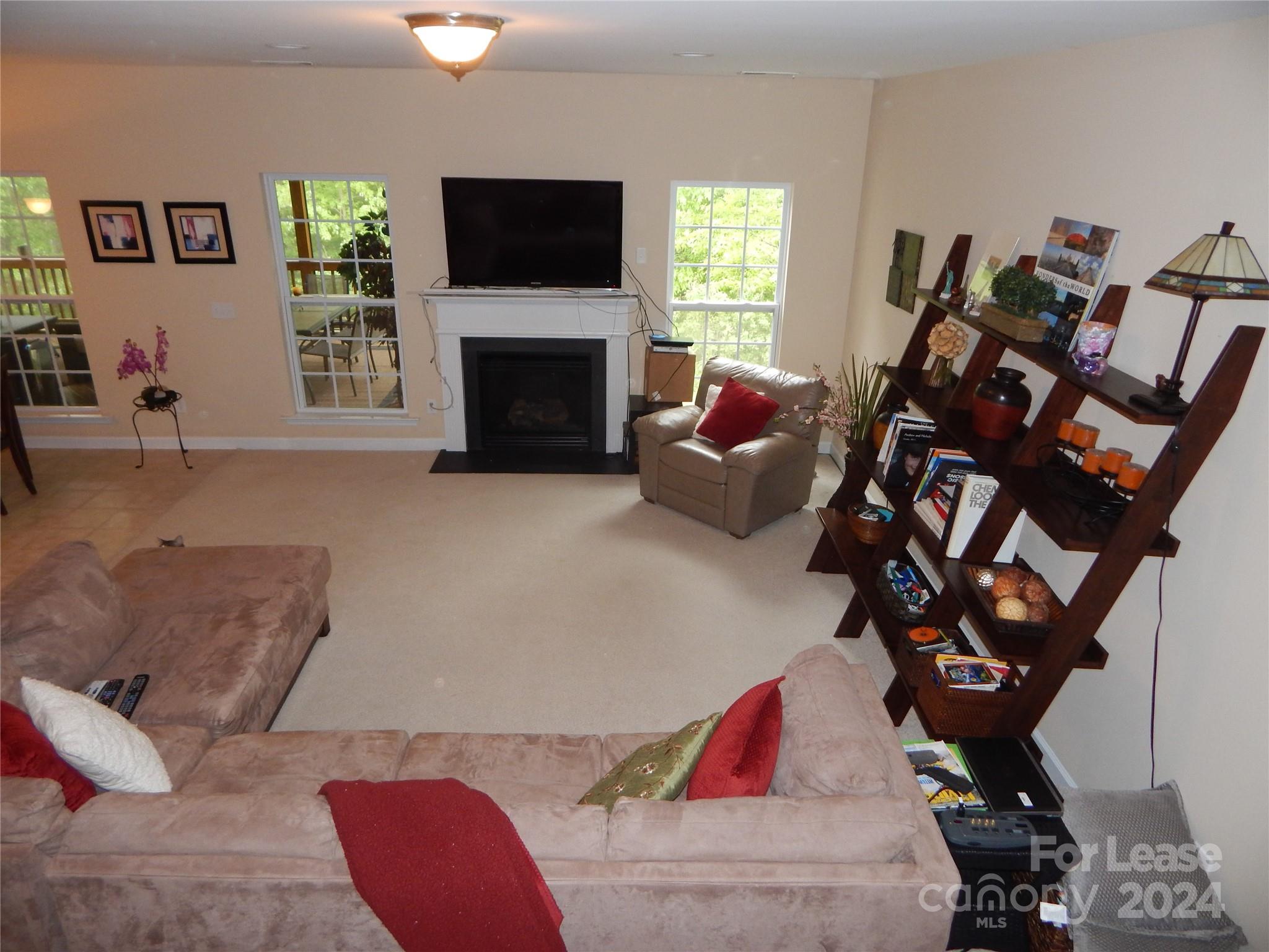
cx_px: 634
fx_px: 807
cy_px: 476
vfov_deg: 61.1
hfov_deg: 76.4
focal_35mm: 22
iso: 200
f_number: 3
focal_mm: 4
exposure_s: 1/30
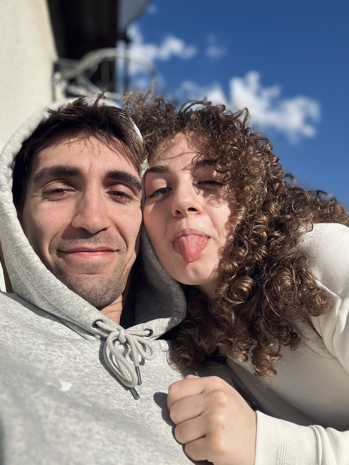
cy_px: 232
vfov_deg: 60.0
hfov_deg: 46.8
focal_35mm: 30
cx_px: 174
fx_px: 403
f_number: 1.9
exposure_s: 1/1541
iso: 25
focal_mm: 2.69
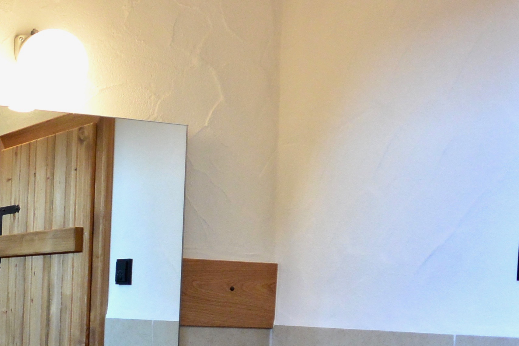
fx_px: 1038
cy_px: 346
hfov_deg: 25.7
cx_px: -72
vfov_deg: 18.4
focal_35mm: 72
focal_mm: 10
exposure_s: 1/60
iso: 400
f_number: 3.5
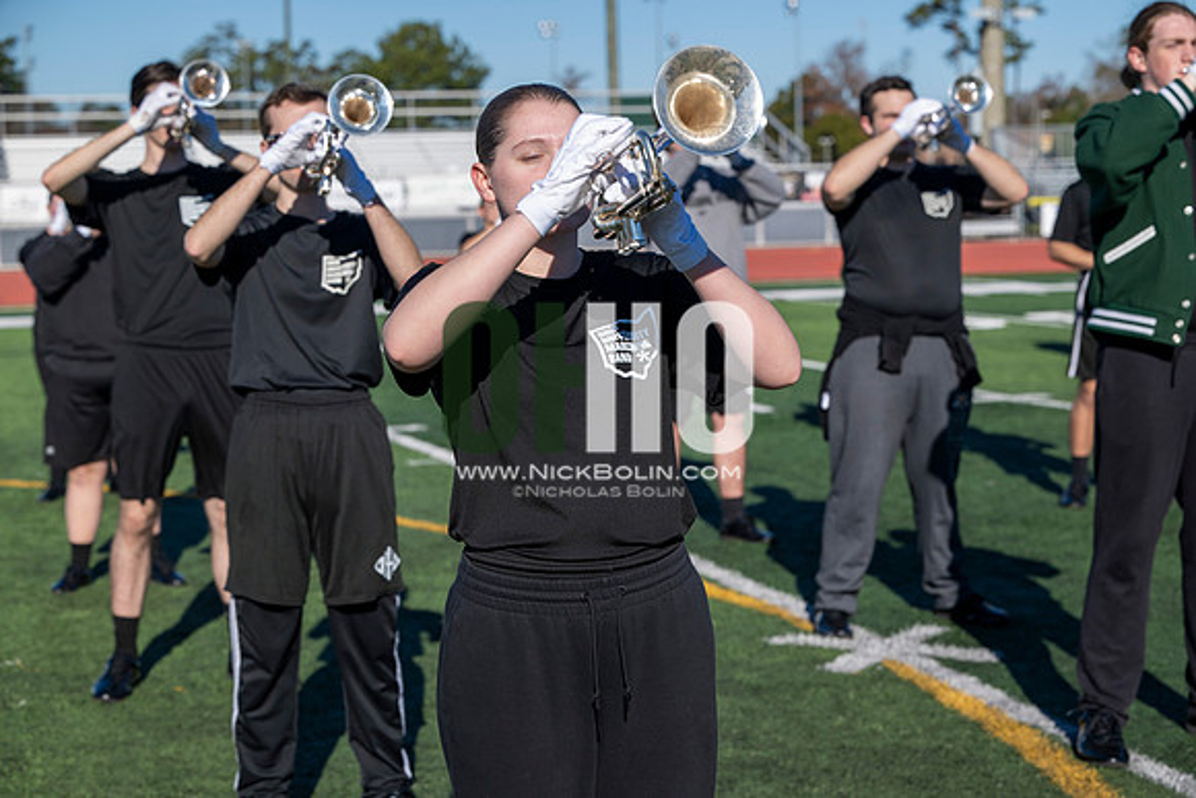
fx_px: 2326
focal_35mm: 70
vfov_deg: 19.5
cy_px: 399
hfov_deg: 28.8
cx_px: 598
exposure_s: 1/2000
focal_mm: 70
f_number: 5
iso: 250
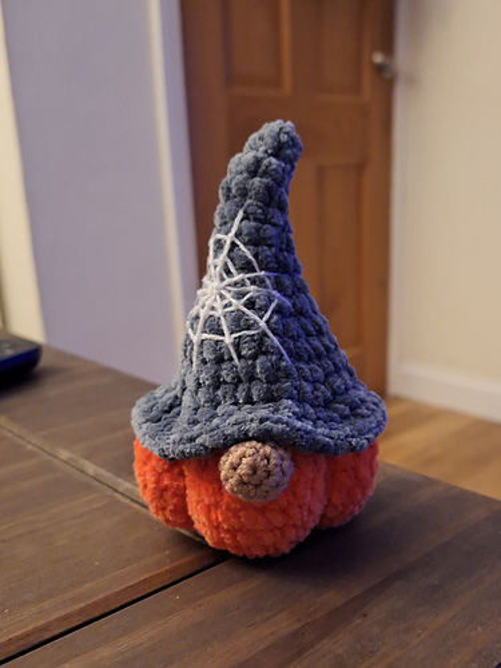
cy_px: 334
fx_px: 444
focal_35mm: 23
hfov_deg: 58.9
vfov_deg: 73.9
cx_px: 250
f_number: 1.8
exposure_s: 1/20
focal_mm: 5.54
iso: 1000
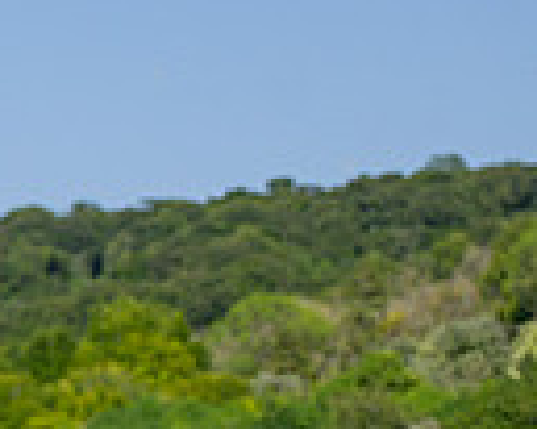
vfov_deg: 4.4
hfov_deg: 5.5
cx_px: -506
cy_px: 816
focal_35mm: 344
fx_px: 5463
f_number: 4
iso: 200
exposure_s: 1/2500
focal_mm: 70
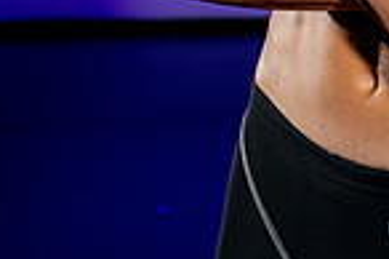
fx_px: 1900
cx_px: 386
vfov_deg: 7.4
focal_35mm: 176
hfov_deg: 11.6
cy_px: -328
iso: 2500
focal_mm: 57
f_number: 7.1
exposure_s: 1/250
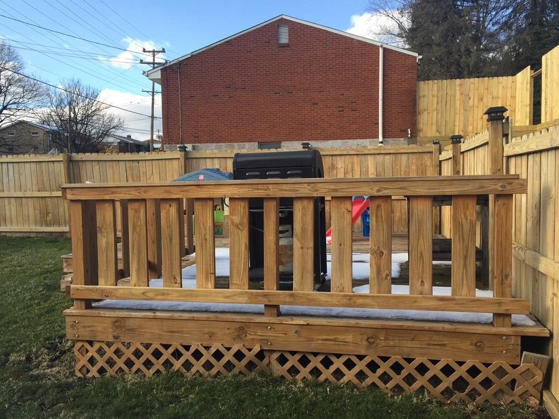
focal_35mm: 30
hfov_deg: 60.0
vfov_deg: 46.8
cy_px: 215
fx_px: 484
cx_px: 281
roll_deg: +0.3
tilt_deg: -4.5
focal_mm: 4.15
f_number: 2.2
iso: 32
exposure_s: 1/527
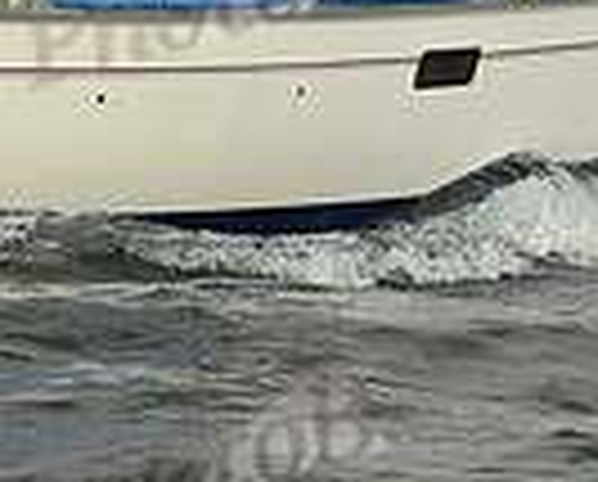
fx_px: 5073
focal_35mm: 286
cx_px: -207
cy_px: -200
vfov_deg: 5.4
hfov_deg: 6.7
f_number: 9
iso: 320
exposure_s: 1/1000
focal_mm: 70
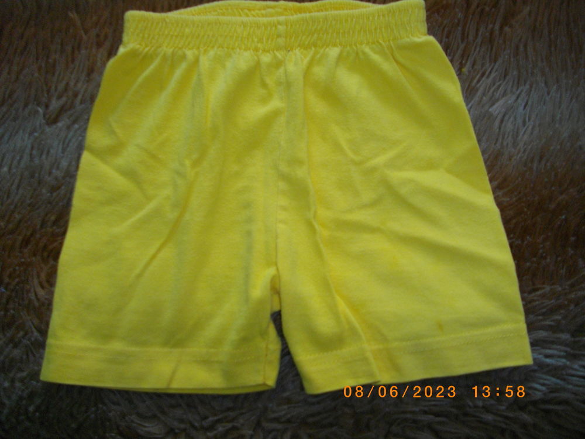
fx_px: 541
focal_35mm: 32
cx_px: 292
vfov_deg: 44.2
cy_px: 220
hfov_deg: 56.8
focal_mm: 5.7
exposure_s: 1/50
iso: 200
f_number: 2.9
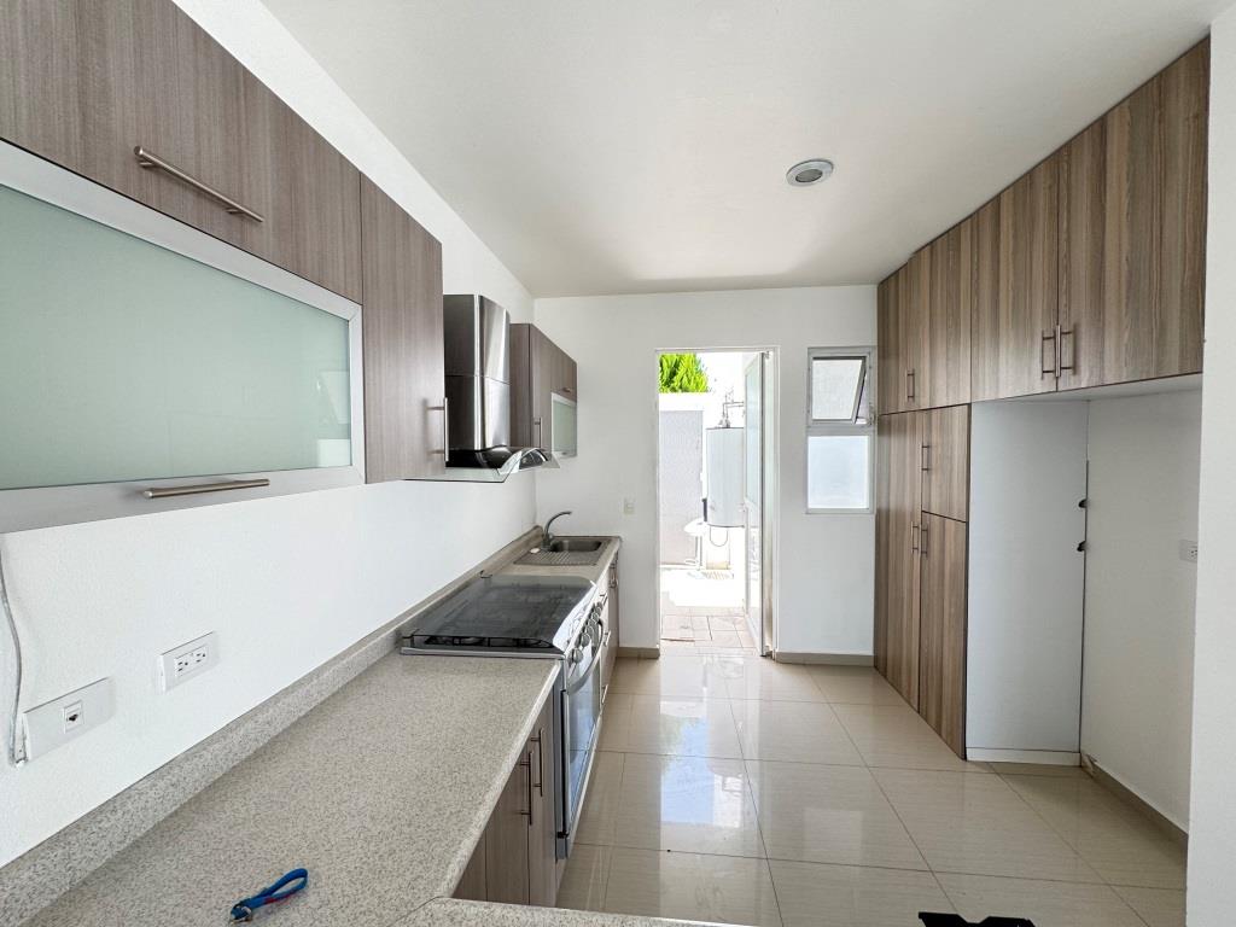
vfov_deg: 85.7
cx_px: 618
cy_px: 464
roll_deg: +0.4
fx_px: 500
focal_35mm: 14
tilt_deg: -2.4
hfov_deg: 102.1
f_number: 2.2
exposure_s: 1/99
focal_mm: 2.22
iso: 64
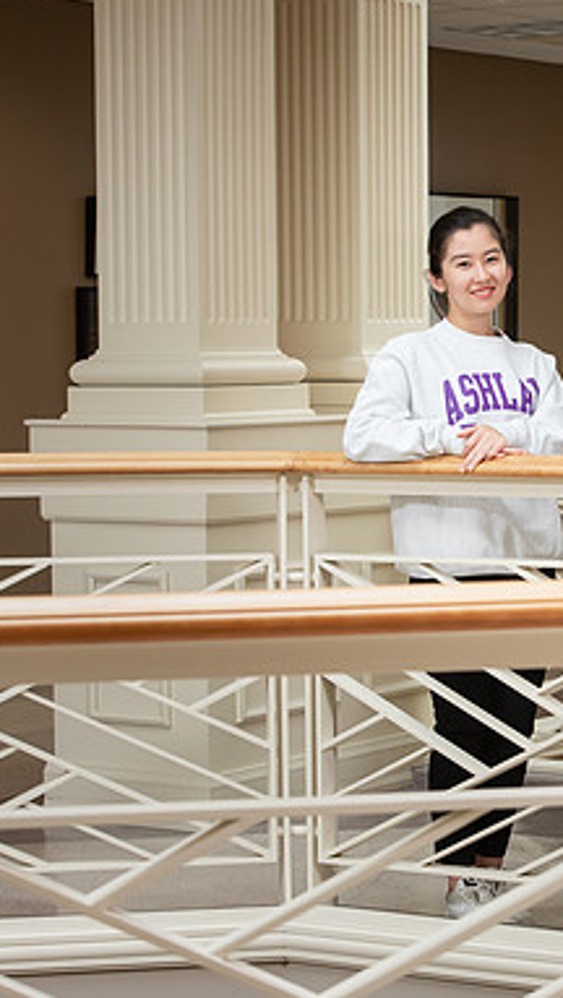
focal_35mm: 111
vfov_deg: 19.3
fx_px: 2940
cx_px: 654
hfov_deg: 10.8
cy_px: 496
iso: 1250
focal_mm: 70
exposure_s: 1/200
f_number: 8
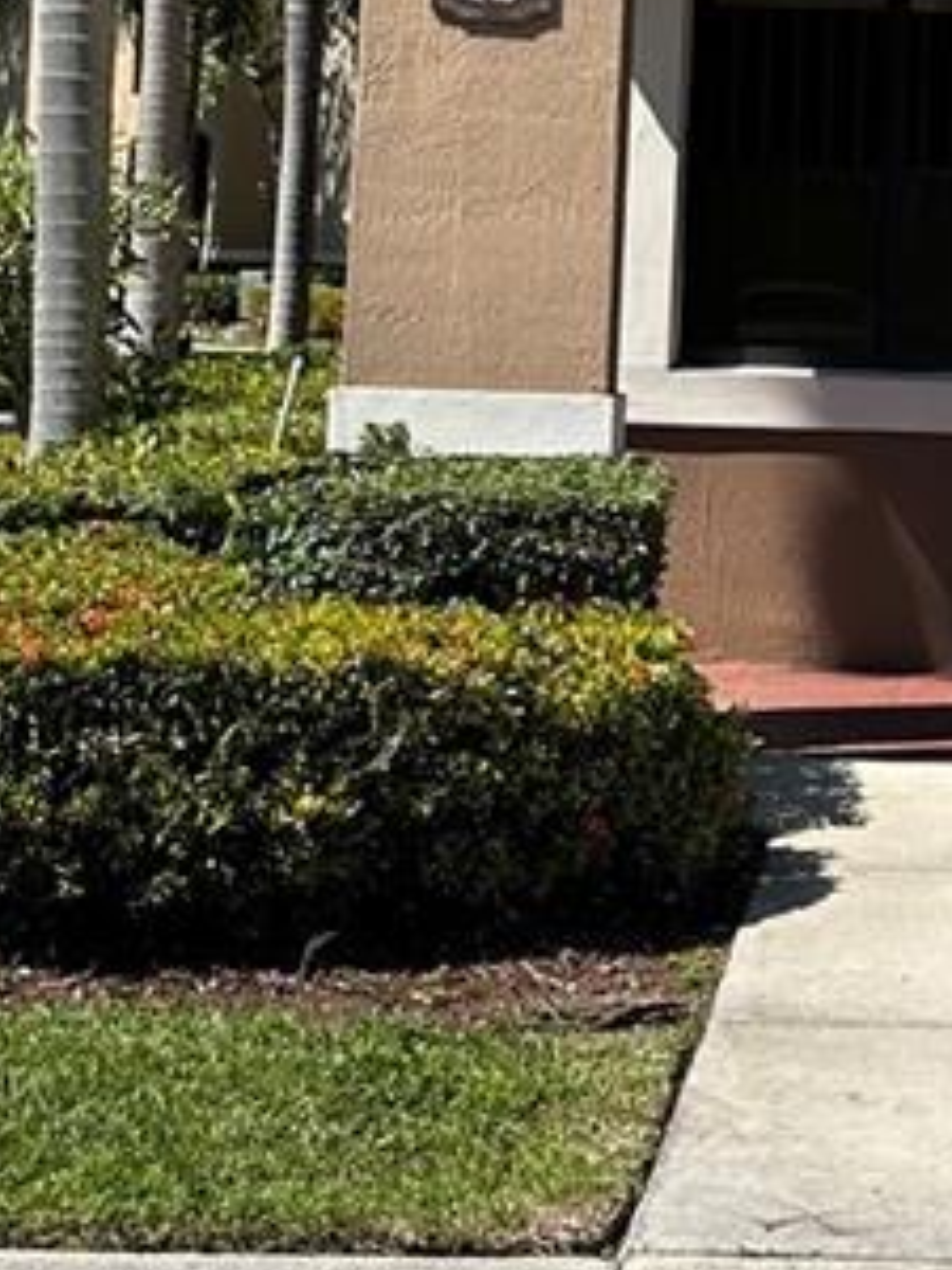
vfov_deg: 19.8
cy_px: -17
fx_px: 3520
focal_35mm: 96
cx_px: 1045
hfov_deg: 15.0
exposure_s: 1/3861
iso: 80
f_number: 1.78
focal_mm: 6.86
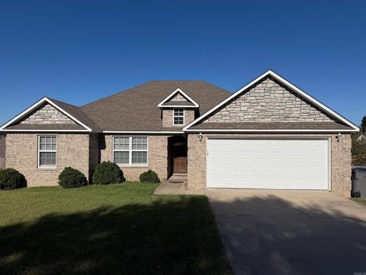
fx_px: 254
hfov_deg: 71.6
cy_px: 138
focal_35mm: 24
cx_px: 183
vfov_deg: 56.8
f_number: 1.78
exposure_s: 1/11905
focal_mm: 6.76
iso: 80
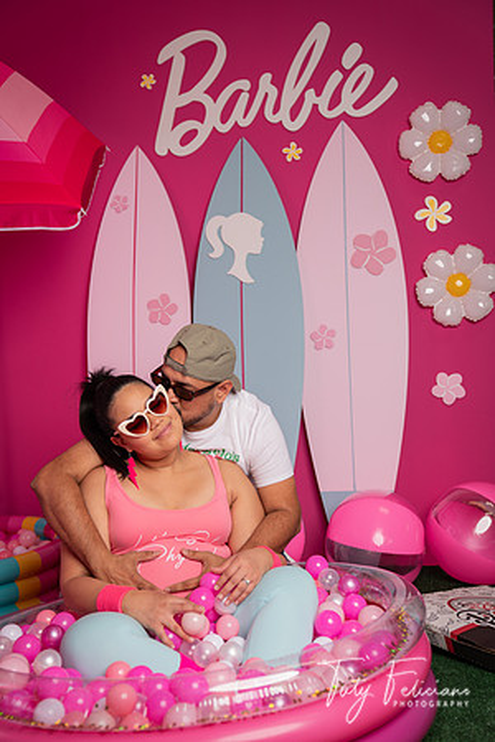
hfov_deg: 33.4
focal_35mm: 40
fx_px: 825
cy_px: 371
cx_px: 248
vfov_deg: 48.5
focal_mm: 40
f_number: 3.2
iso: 50
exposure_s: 1/60
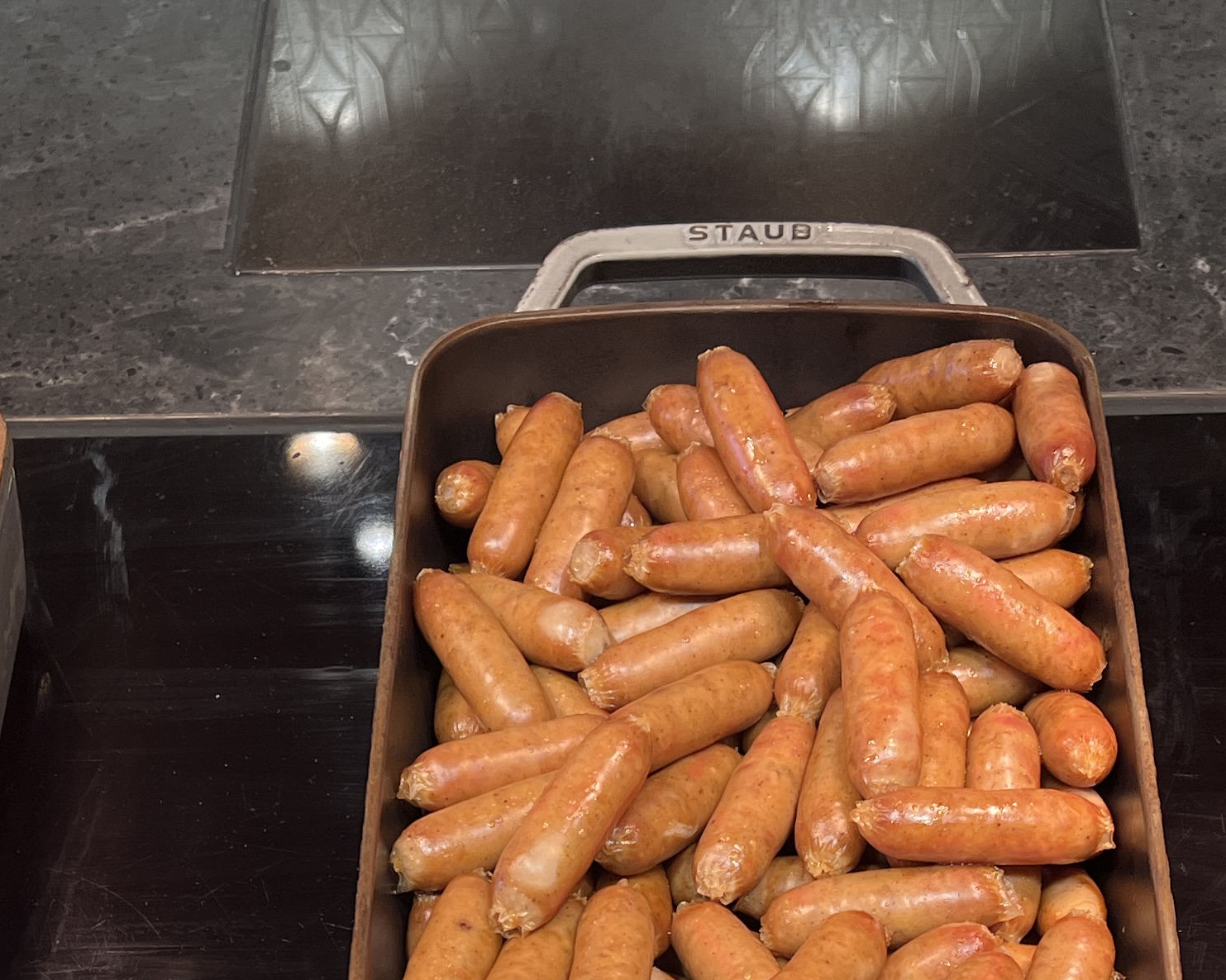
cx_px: 601
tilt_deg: -53.7
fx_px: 2503
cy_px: 1037
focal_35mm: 69
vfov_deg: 21.2
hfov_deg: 27.5
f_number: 1.5
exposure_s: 1/100
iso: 64
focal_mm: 5.7
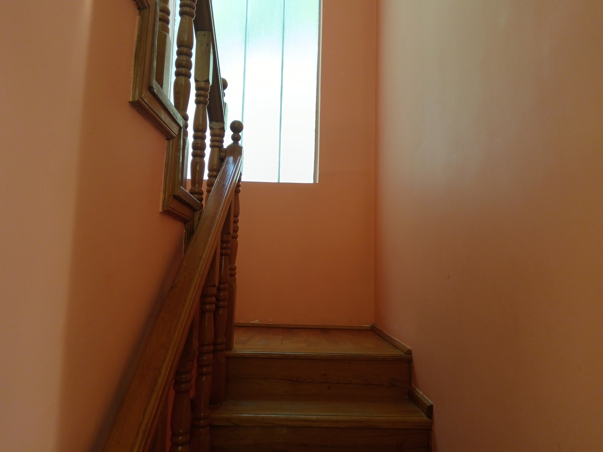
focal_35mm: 27
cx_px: 302
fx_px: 470
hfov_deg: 65.3
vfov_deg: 51.4
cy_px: 226
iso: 400
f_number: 1.9
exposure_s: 1/50
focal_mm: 4.95
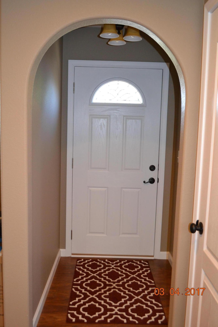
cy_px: 164
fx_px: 327
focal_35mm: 36
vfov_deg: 53.1
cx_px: 109
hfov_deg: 36.9
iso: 1250
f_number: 4
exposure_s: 1/60
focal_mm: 24
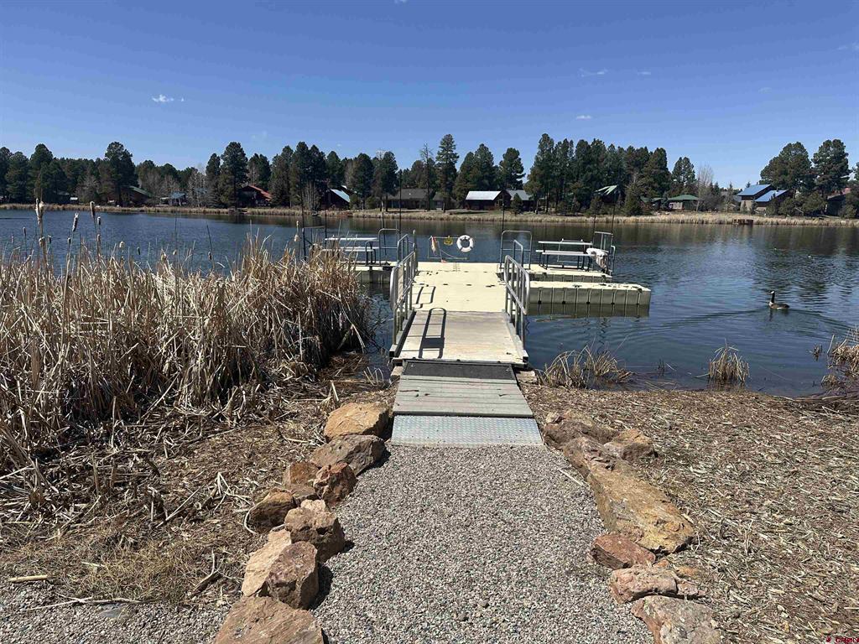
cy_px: 322
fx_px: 596
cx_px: 430
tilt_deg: -10.2
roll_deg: -1.0
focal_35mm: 24
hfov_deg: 71.6
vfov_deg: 56.8
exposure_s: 1/6211
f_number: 1.78
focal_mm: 6.86
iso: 80
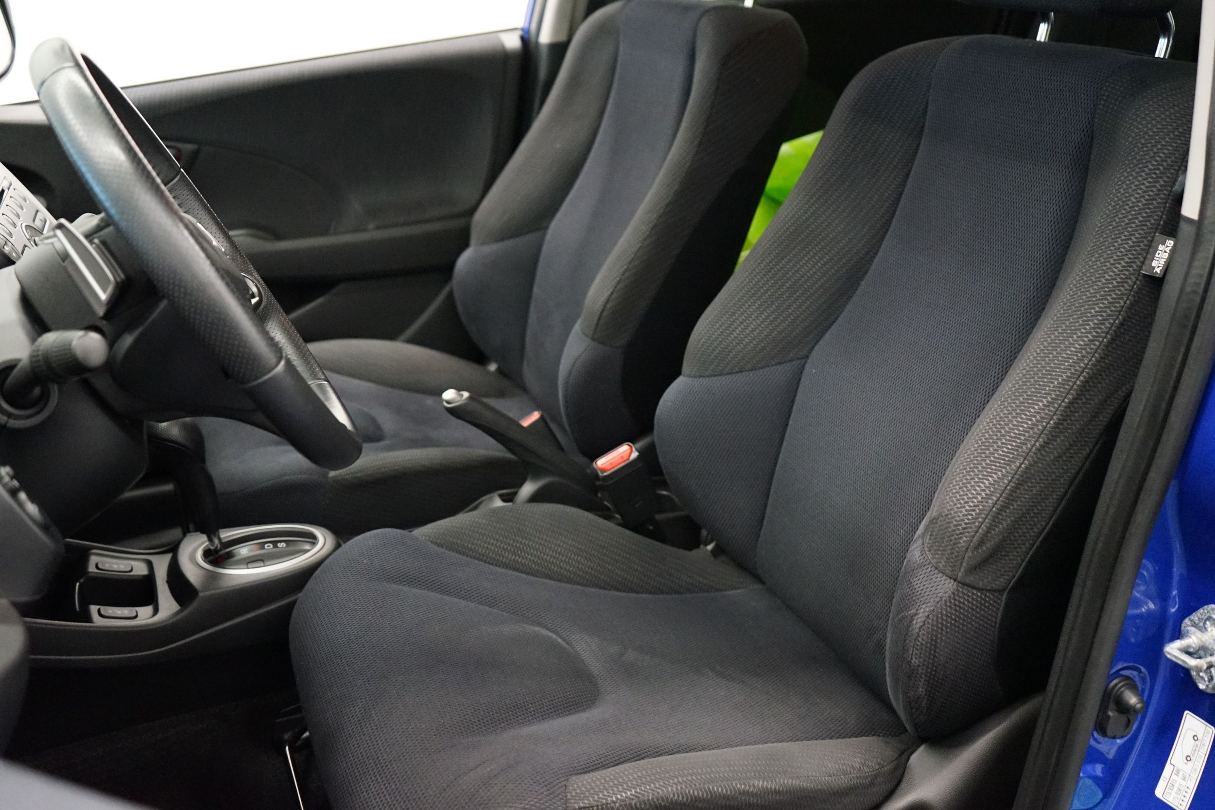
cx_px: 608
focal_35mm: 37
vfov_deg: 35.9
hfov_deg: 51.9
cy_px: 405
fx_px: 1249
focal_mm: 37
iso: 6400
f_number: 4
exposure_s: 1/100
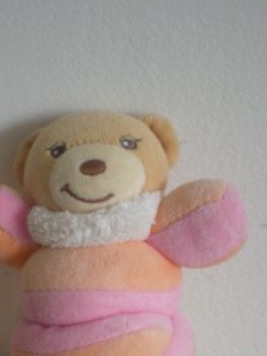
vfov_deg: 25.7
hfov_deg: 19.9
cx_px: 105
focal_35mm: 74
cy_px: 307
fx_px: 762
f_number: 3.1
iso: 178
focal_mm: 6.3
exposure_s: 1/61.4
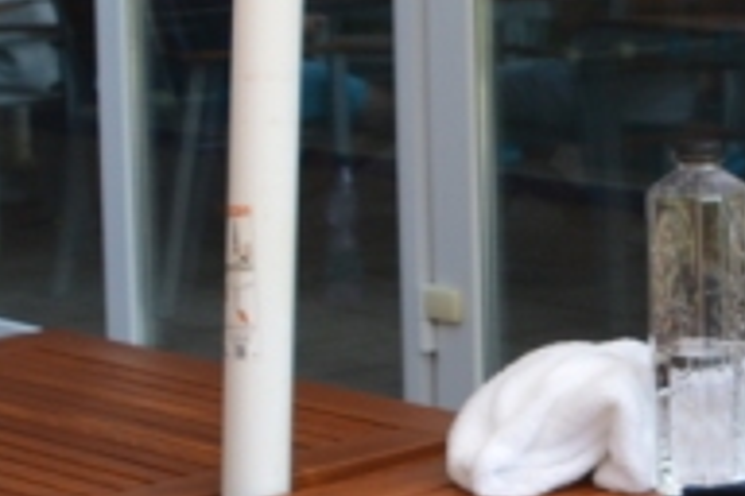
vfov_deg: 8.5
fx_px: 3311
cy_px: 14
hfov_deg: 12.1
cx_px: 1176
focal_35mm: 160
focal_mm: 20
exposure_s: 1/125
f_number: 5.6
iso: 200
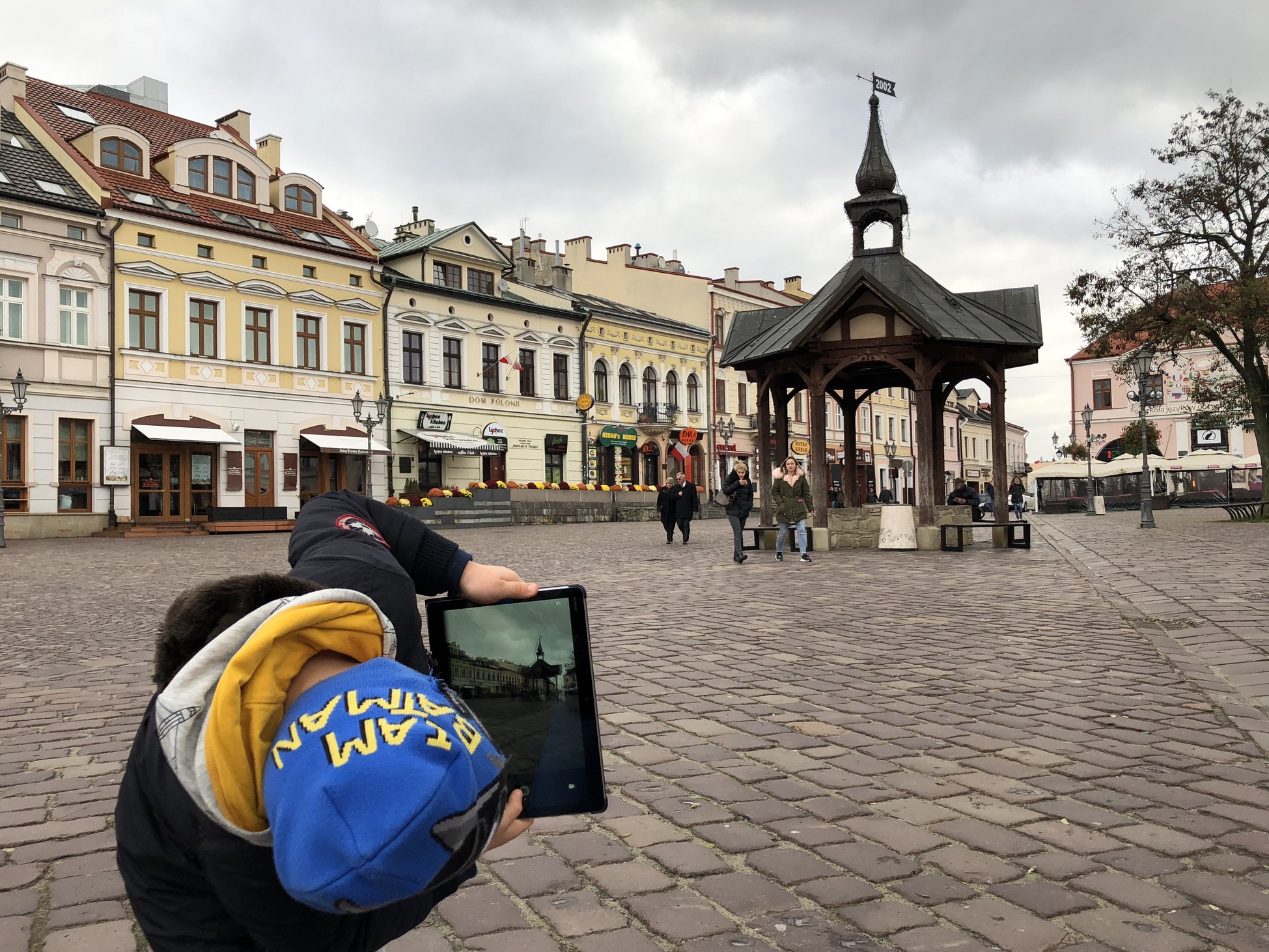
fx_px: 1100
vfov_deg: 46.8
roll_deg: +2.1
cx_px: 613
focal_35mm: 30
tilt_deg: +2.0
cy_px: 492
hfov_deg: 59.9
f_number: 1.8
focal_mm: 3.99
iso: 20
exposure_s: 1/365
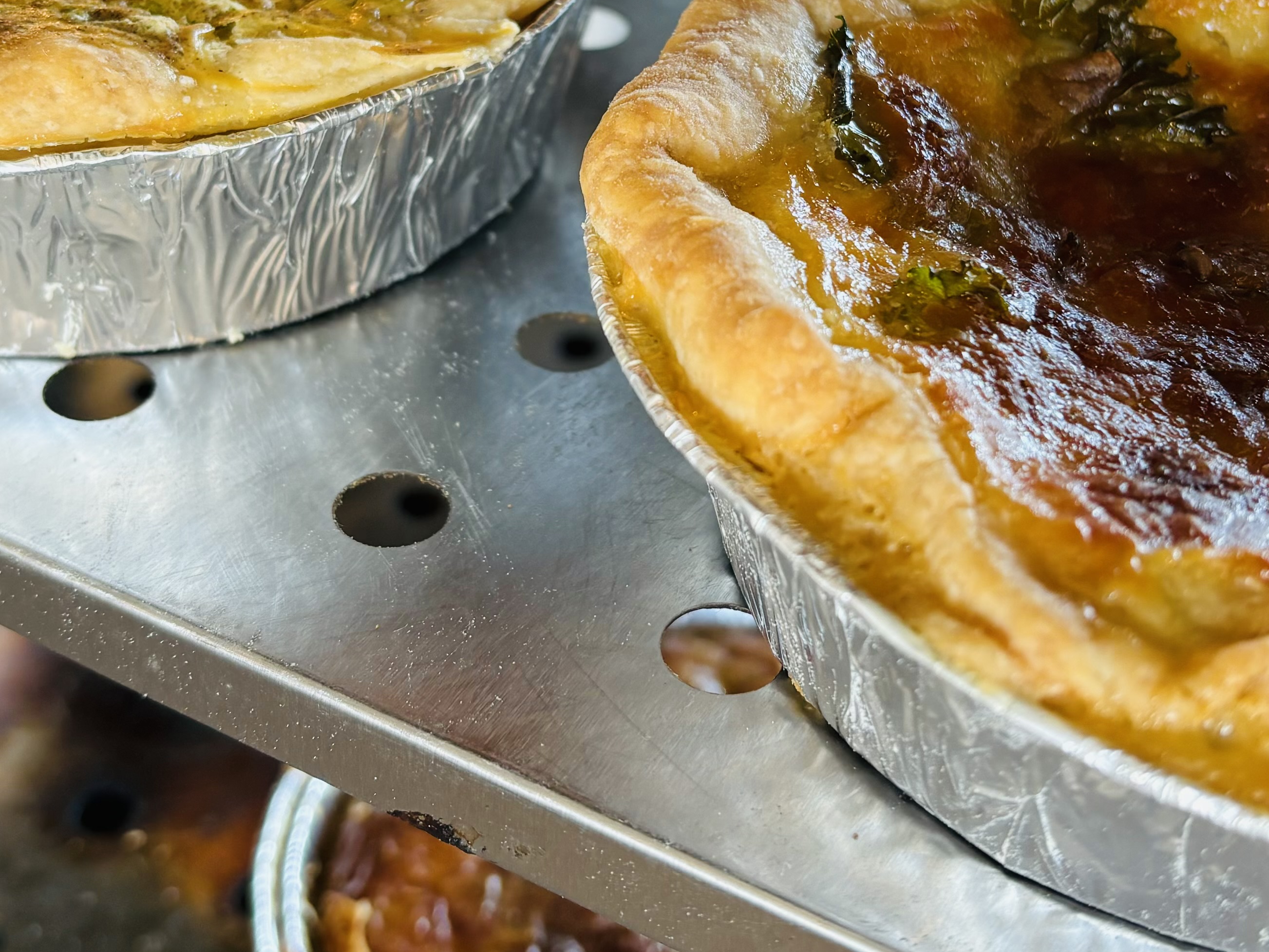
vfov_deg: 25.2
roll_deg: -2.9
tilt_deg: -31.7
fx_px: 2090
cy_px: 171
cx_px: 635
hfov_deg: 33.8
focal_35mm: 57
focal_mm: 5.96
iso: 80
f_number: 1.6
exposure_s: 1/60
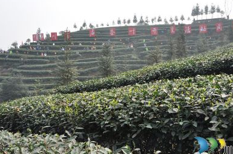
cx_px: 120
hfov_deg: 49.6
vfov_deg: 34.0
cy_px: 63
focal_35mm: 39
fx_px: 252
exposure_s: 1/250
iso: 200
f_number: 8
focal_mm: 20
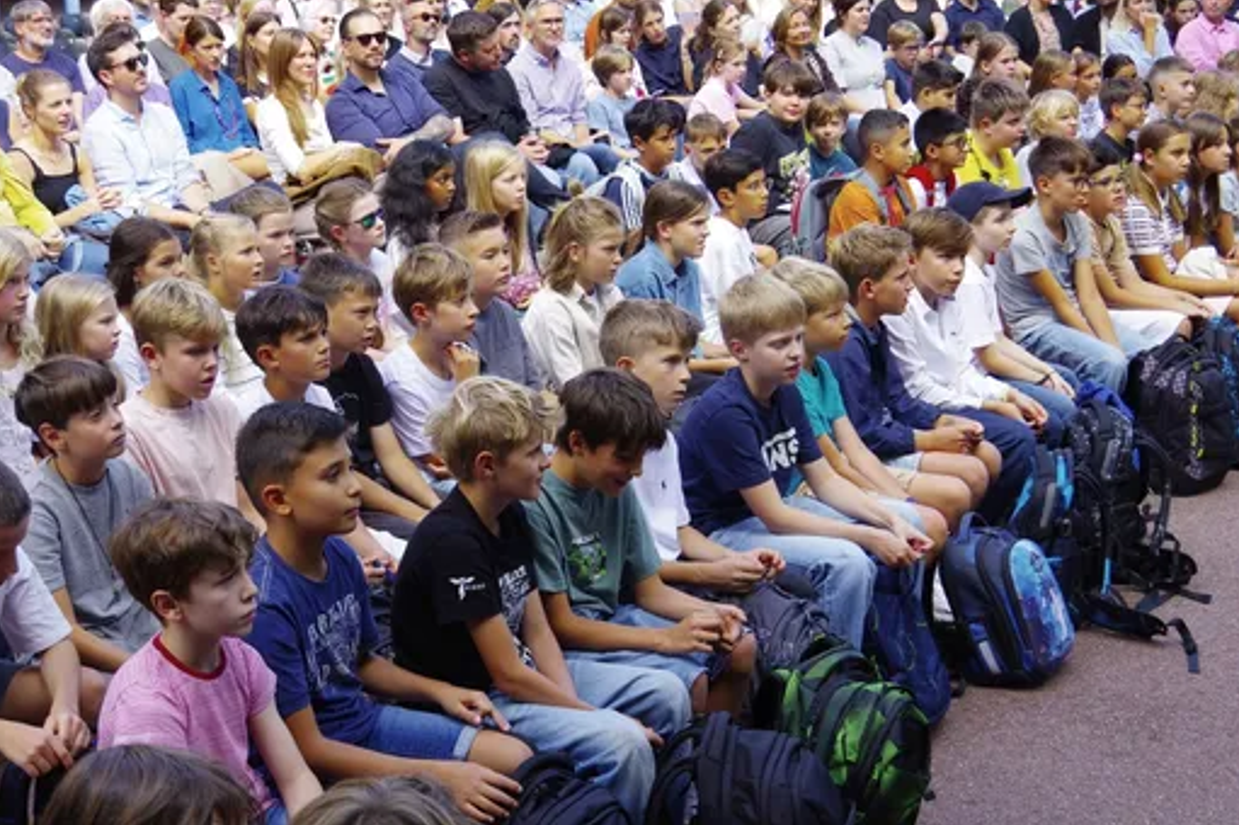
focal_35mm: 54
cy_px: 419
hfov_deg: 36.9
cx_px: 587
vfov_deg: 25.0
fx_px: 1857
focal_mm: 31
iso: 100
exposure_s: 1/125
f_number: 5.6
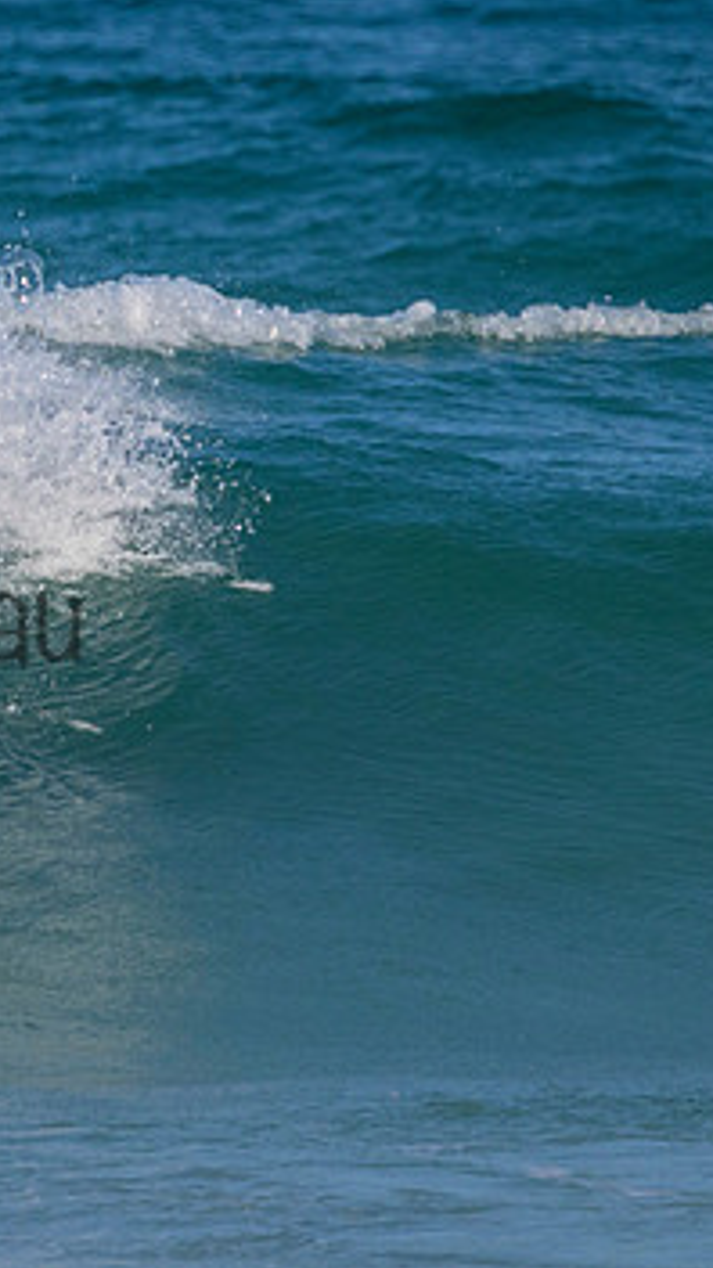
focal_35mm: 1893
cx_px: -96
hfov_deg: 0.6
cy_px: 520
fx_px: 63625
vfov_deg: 1.1
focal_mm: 800
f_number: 11
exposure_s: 1/2000
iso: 1100
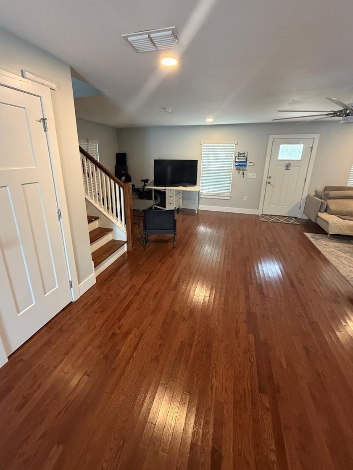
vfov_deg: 98.0
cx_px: 171
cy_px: 220
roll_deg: -1.0
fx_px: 204
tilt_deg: -16.0
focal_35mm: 15
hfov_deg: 81.7
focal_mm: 2.22
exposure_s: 1/60
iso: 500
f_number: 2.2
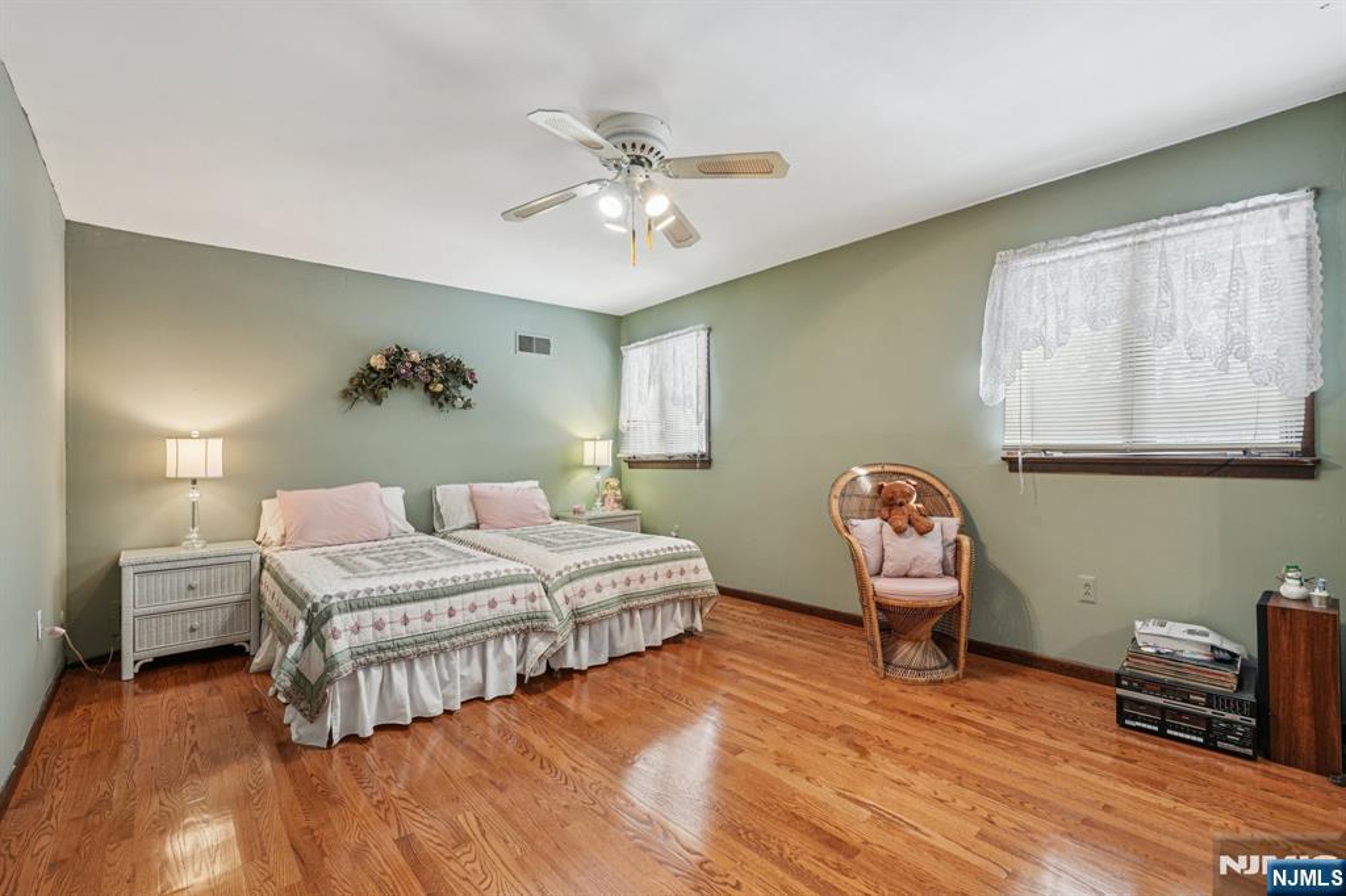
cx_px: 673
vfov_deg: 73.7
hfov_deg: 96.8
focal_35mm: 16
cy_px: 448
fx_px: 598
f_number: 8
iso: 400
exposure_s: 1/20
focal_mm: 16
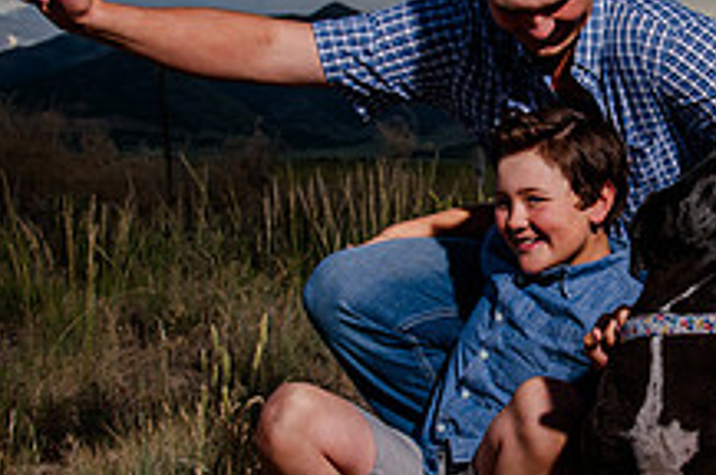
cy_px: 244
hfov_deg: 20.3
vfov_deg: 13.8
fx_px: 1966
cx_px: 600
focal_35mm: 99
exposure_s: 1/400
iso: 200
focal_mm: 31
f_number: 6.3
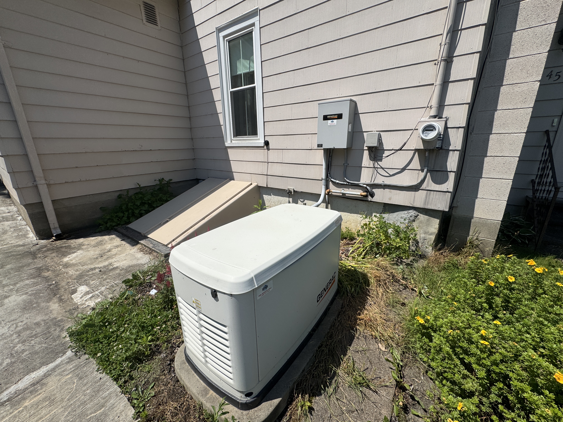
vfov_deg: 85.7
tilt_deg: -15.4
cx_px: 282
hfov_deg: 102.1
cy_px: 211
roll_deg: +0.8
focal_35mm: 14
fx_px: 228
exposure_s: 1/4132
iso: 40
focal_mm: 2.22
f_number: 2.2
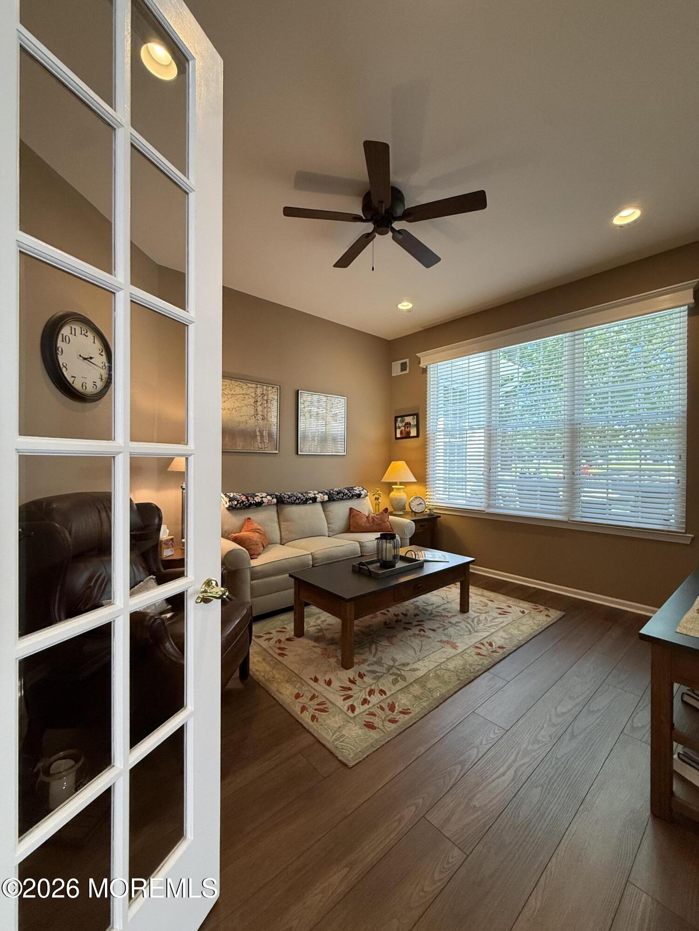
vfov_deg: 102.1
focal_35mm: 14
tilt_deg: +0.5
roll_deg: -0.2
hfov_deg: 85.7
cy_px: 466
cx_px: 350
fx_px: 377
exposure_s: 1/120
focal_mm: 2.22
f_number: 2.2
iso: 250
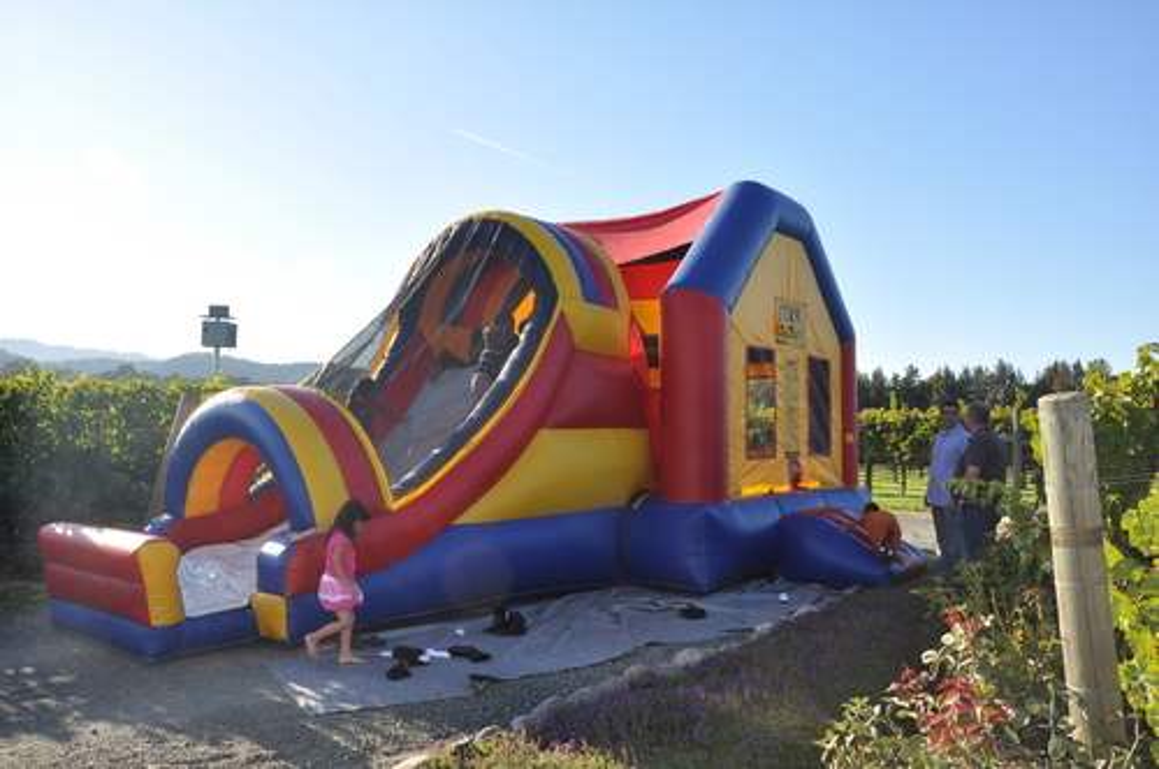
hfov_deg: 67.4
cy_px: 384
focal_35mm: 27
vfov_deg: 47.8
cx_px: 580
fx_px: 868
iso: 200
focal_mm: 18
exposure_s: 1/200
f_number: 9
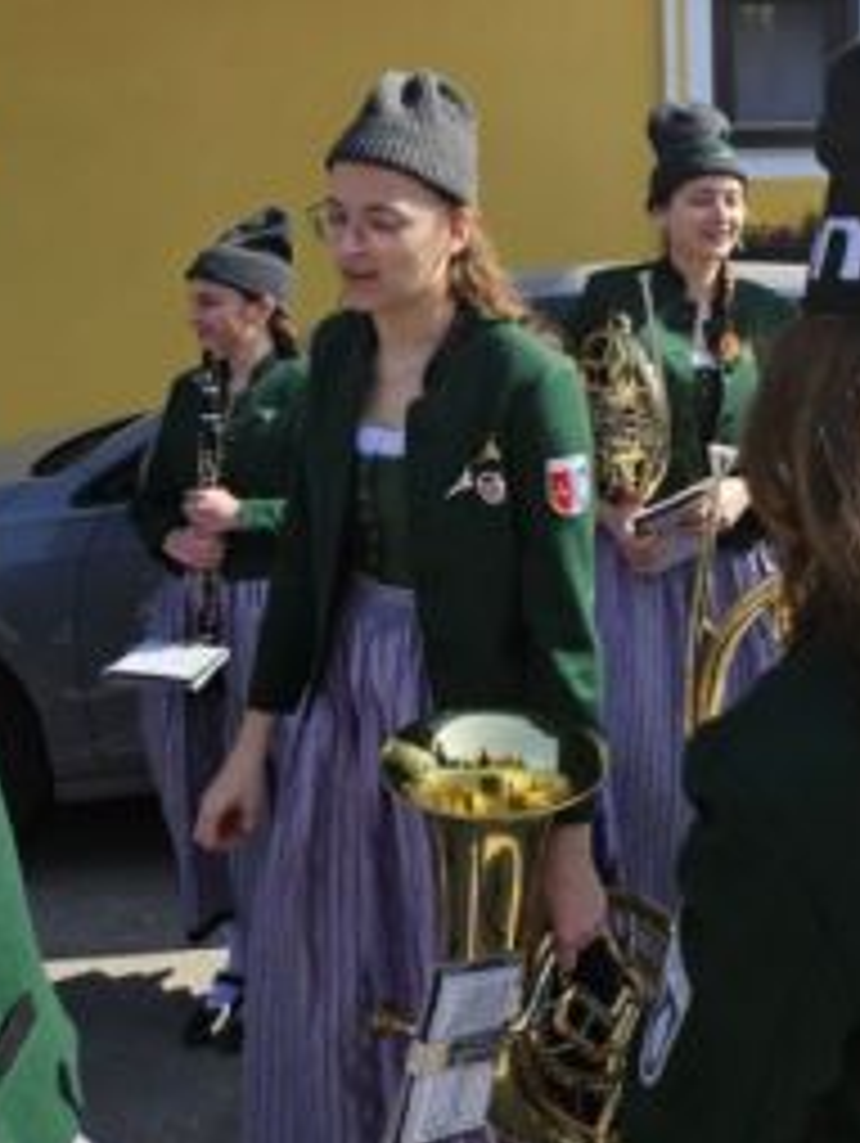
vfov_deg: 46.8
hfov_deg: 36.8
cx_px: 655
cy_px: 256
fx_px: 1257
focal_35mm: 38
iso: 25
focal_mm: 5.4
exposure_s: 1/895
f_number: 1.8
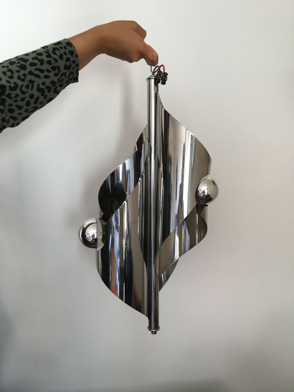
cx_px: 147
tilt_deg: -8.4
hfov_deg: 48.2
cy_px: 196
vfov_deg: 61.7
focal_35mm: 29
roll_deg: +1.5
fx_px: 328
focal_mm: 4.15
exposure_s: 1/33
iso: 40
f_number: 2.2
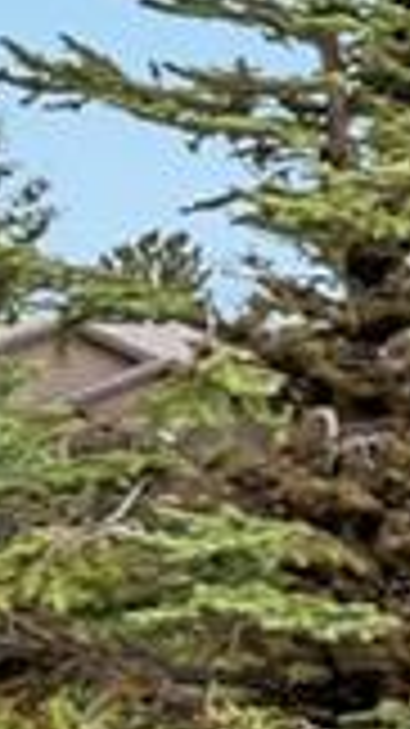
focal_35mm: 176
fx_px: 3405
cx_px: 2789
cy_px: 486
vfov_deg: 12.2
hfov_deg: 4.4
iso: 320
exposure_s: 1/320
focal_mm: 17
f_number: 10
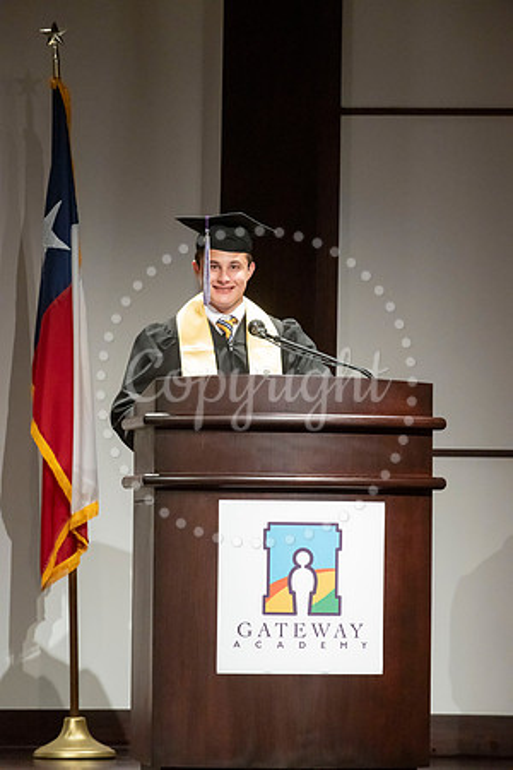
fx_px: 4061
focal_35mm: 190
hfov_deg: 7.2
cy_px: 385
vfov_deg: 10.8
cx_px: 256
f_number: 8
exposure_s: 1/200
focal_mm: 190
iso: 6400
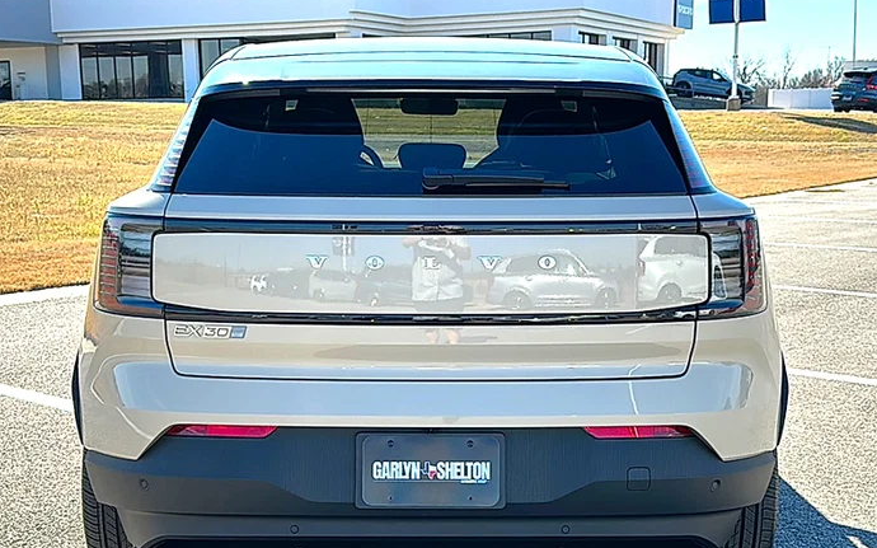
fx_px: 1028
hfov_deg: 46.2
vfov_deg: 29.8
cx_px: 440
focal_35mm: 43
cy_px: 326
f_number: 1.78
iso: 80
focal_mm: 6.86
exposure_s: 1/2674
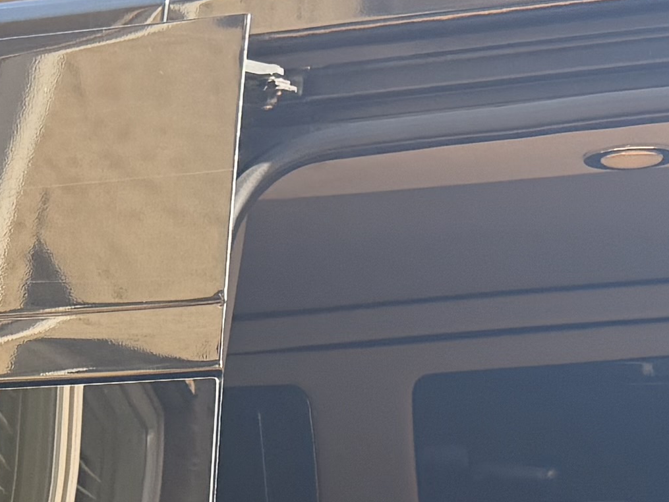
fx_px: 2610
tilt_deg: -0.4
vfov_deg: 10.2
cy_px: 980
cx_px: -3
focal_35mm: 135
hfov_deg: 14.4
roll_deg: +0.8
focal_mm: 6.76
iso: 100
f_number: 1.78
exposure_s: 1/643
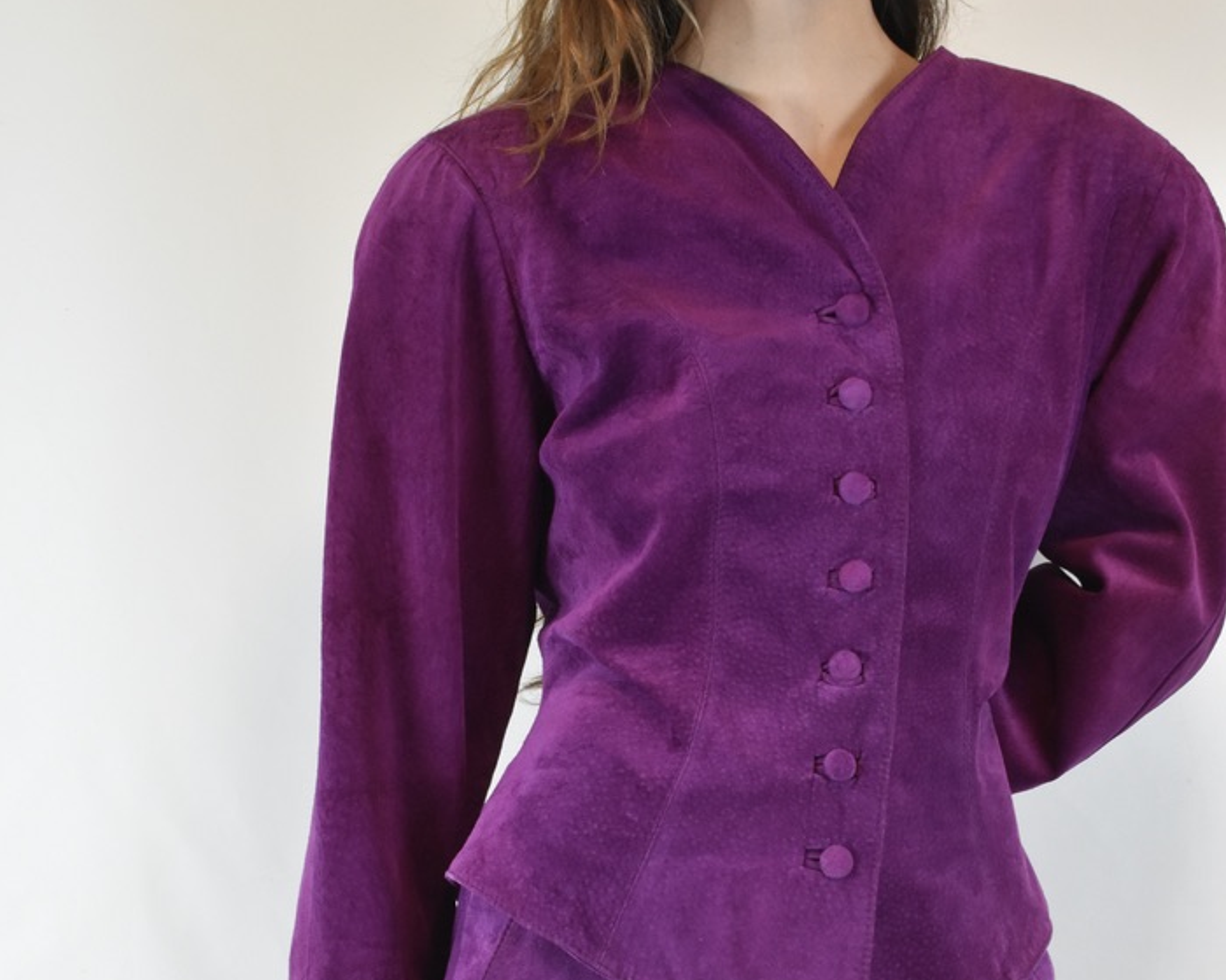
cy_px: 920
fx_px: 3012
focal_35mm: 83
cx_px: 599
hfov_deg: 23.0
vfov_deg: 18.1
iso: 1600
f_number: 16
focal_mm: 38
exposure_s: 1/25
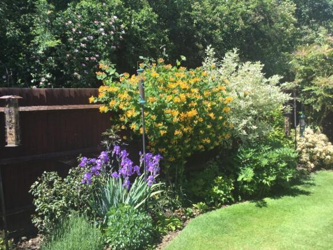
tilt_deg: -4.8
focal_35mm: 31
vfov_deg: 45.4
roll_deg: +2.7
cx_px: 166
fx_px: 298
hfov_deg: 58.4
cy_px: 125
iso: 25
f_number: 2.4
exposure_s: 1/482
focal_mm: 3.3
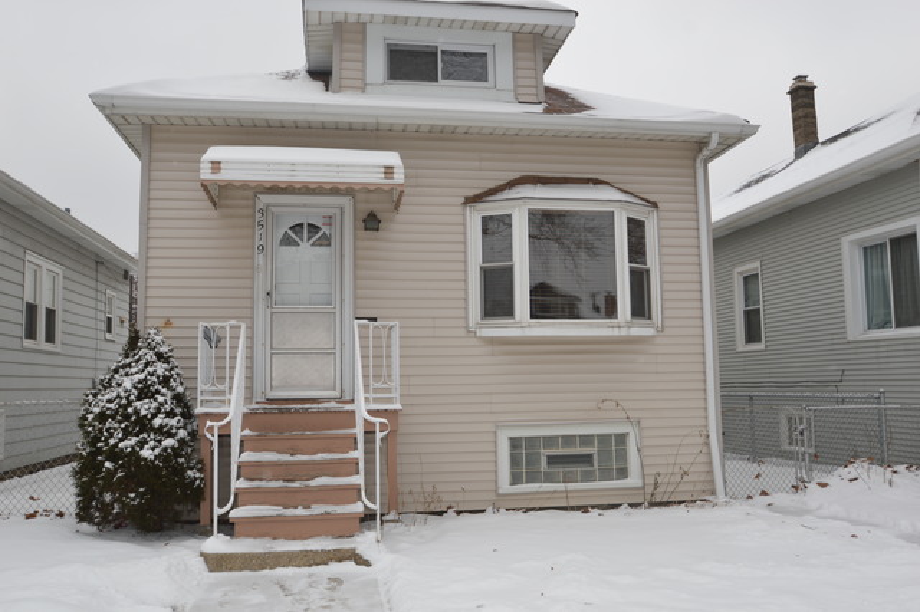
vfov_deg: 45.6
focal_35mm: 28
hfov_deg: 64.6
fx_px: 728
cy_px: 306
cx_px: 460
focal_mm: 19
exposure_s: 1/200
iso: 100
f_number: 8
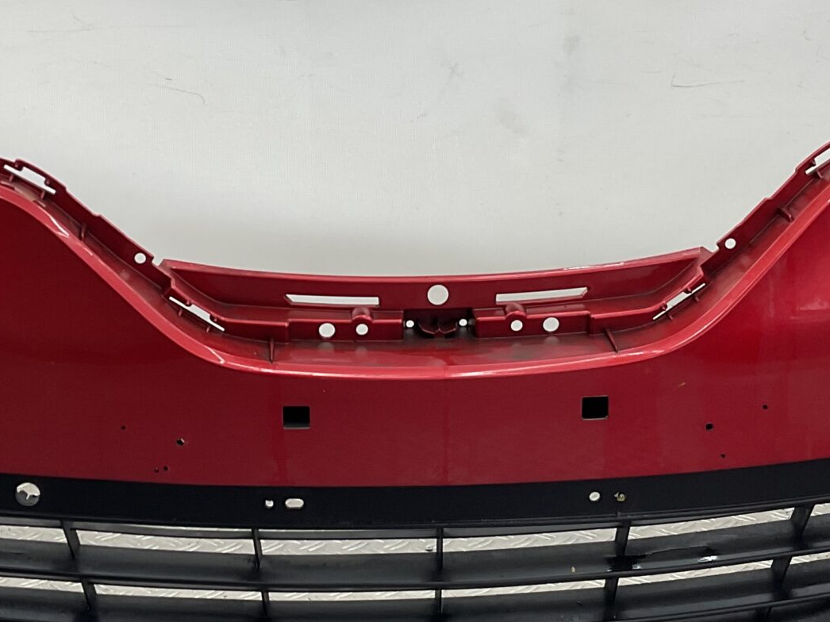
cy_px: 229
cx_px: 361
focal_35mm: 71
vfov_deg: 20.7
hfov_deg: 27.4
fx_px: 1702
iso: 25
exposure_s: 1/120
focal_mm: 3
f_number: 1.8
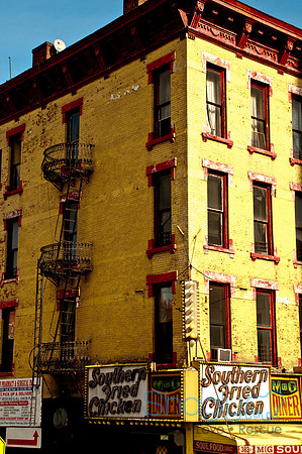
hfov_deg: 22.6
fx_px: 757
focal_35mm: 60
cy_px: 227
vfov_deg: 33.4
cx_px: 151
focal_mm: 40
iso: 200
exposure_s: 1/640
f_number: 6.3
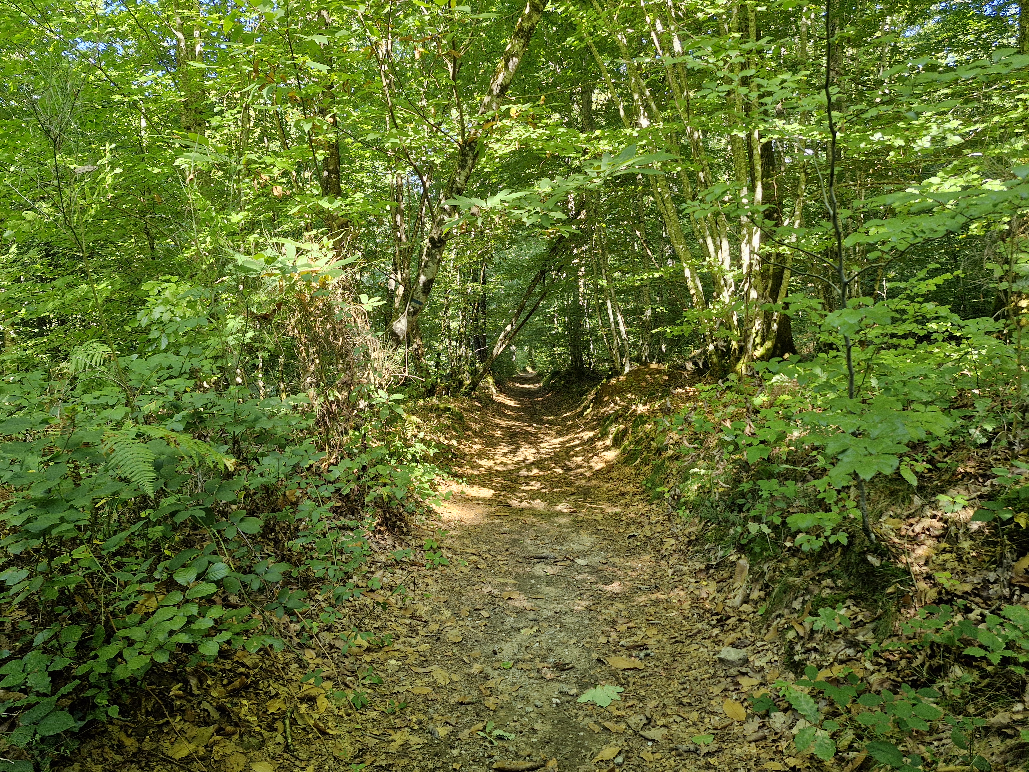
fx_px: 684
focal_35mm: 23
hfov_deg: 73.9
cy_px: 386
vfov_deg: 58.9
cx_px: 514
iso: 160
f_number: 1.8
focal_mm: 5.54
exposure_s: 1/180
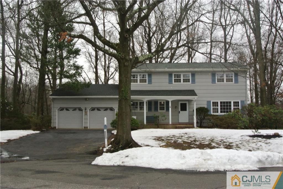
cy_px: 94
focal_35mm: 42
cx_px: 142
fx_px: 330
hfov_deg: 46.4
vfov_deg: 31.9
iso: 400
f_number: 16
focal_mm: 15.7
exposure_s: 1/60
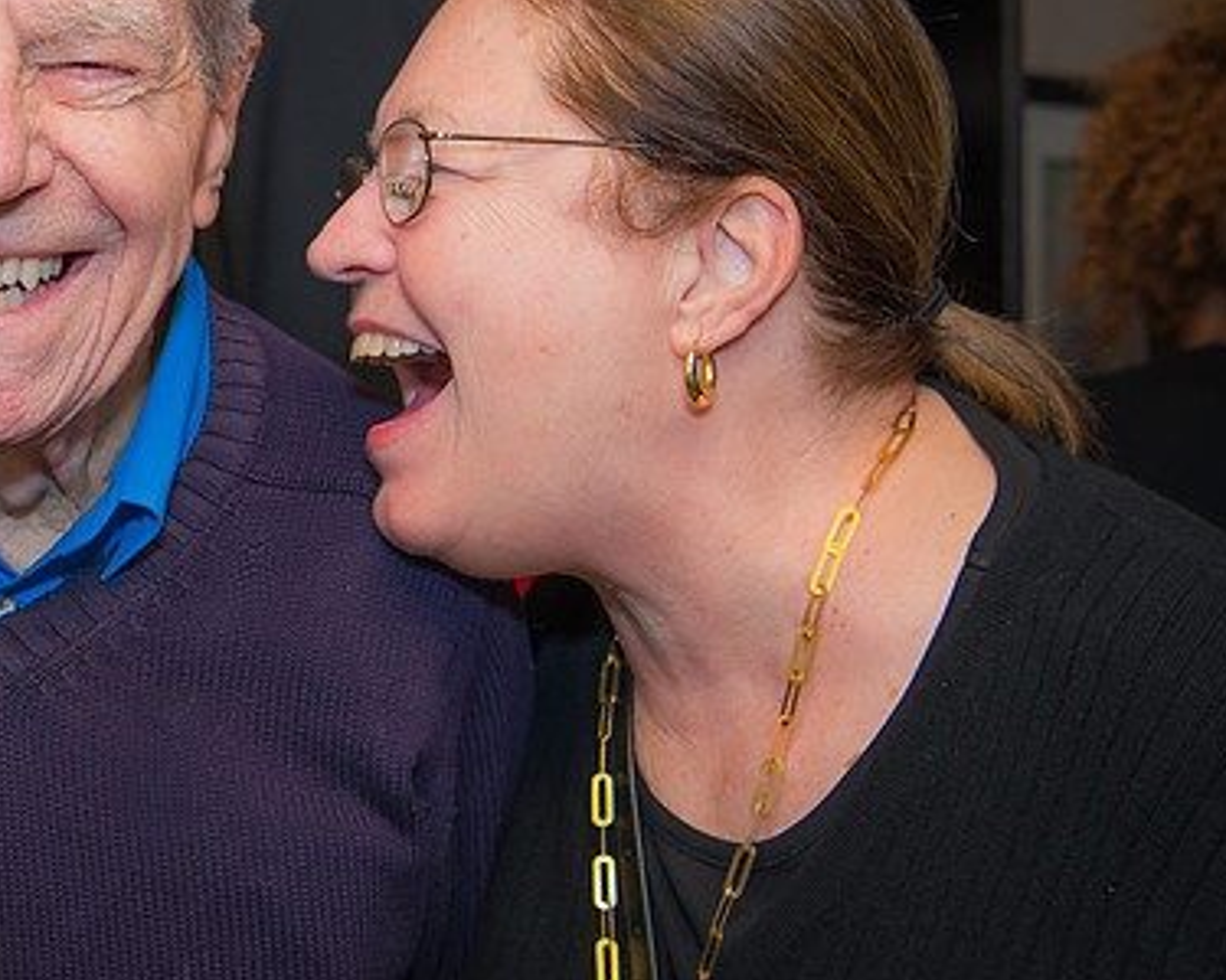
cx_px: 65
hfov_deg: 23.9
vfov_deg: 19.9
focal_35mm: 77
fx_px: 2794
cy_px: 372
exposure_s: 1/60
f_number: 5
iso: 500
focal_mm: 32
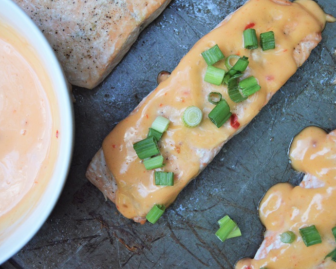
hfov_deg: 42.0
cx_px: 160
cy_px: 124
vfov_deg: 34.1
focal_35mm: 44
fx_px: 438
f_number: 4
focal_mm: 24
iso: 1400
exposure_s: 1/500
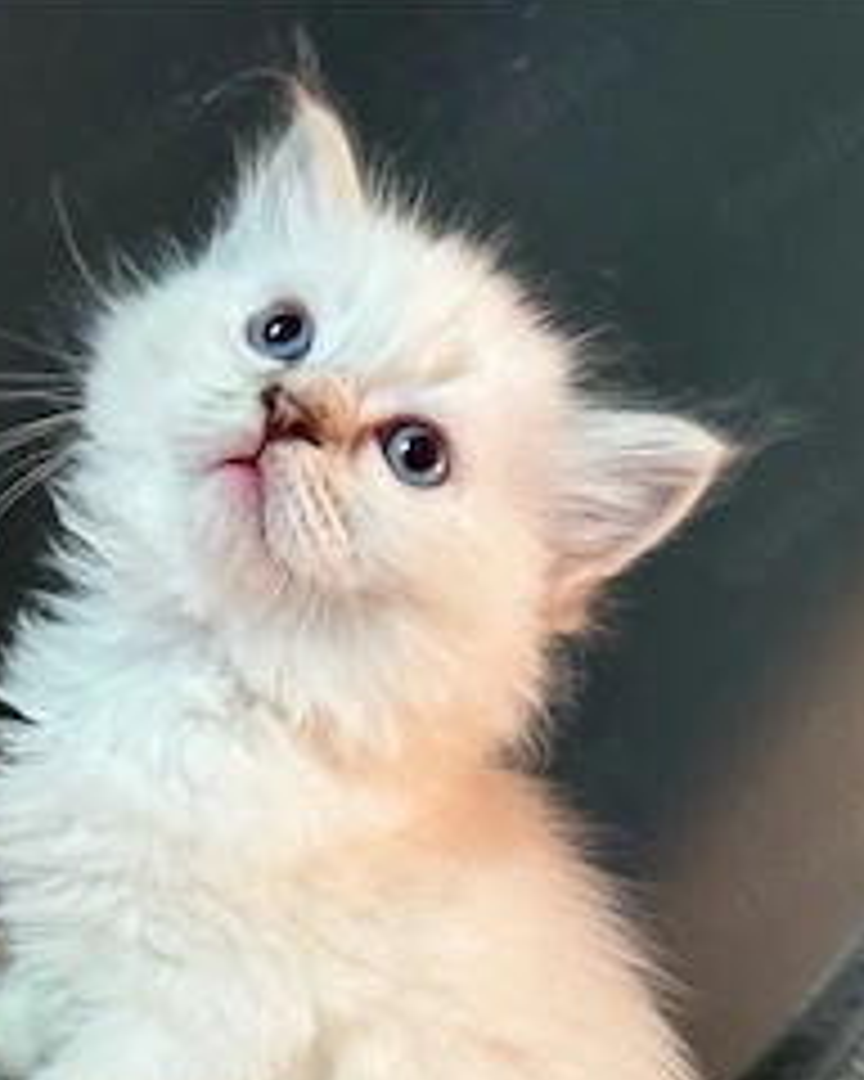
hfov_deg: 37.6
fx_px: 1247
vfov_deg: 44.3
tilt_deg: -9.7
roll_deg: -36.6
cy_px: 882
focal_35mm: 39
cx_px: 252
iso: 640
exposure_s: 1/50
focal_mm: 6.76
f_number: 1.78
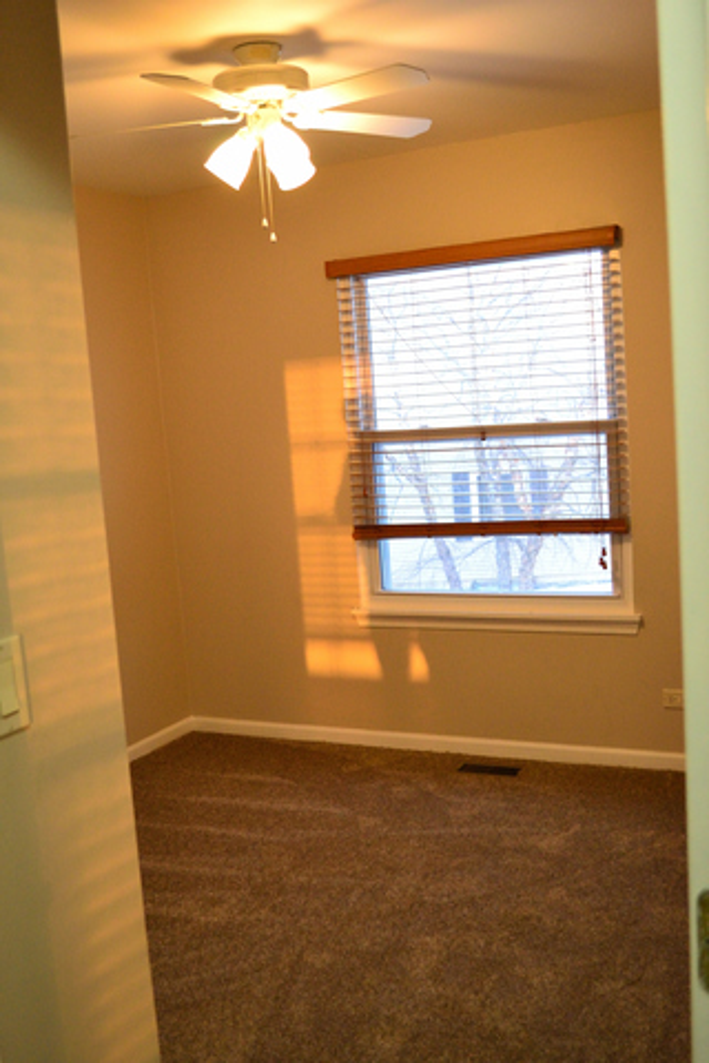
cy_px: 532
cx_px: 354
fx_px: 1063
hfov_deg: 36.9
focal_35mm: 36
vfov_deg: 53.1
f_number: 4.5
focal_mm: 24
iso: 1600
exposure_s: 1/80
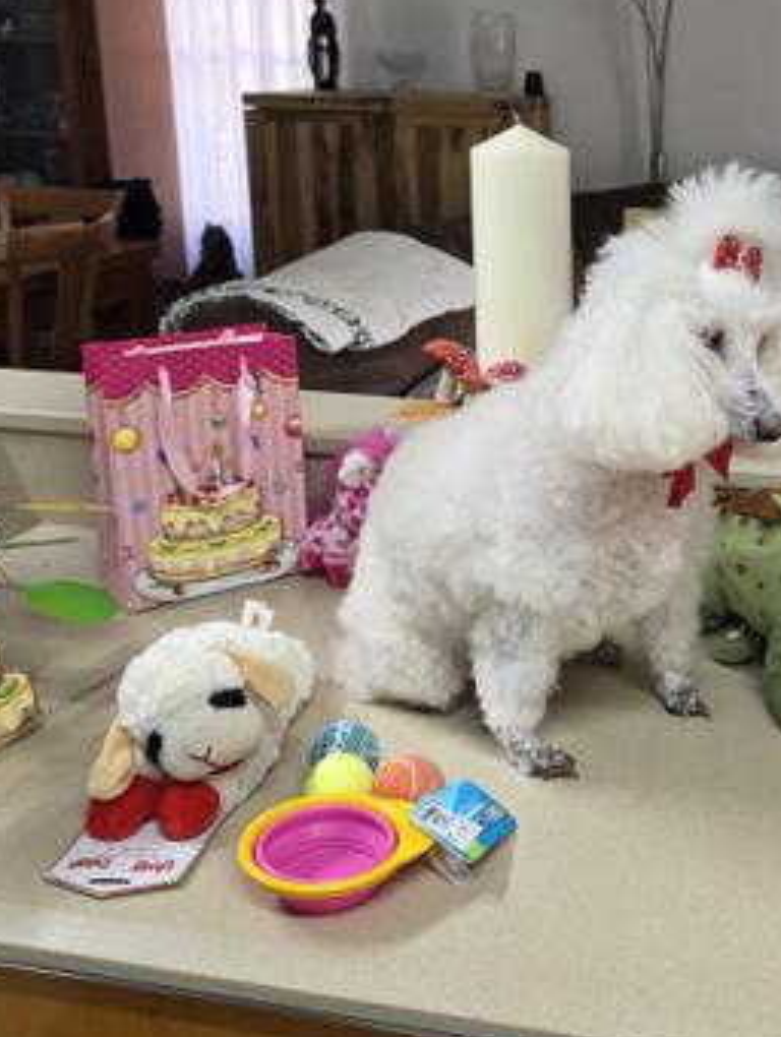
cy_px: 461
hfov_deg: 31.3
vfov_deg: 42.0
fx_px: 1350
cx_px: 647
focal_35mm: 45
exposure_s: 1/100
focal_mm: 6.3
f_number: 1.7
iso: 160
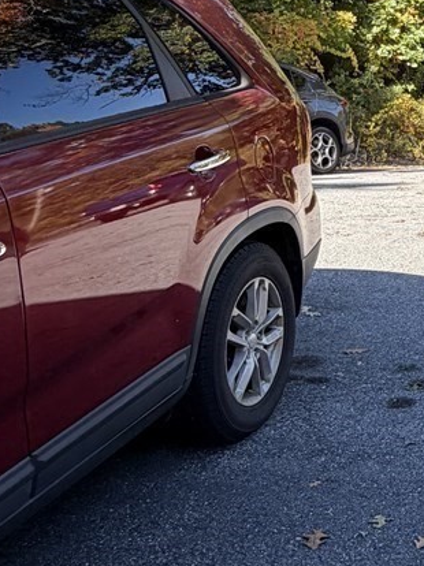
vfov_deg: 36.8
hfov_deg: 23.2
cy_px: 242
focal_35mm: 52
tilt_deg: -10.7
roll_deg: +1.0
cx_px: 618
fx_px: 850
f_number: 2.2
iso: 50
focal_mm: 2.22
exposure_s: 1/502
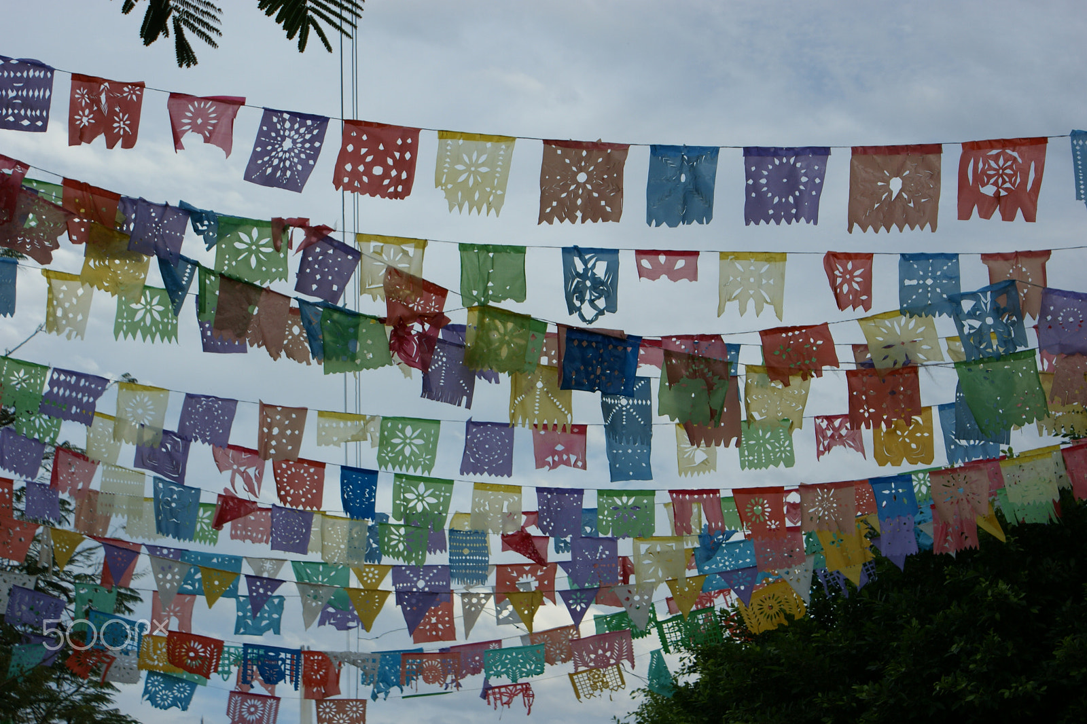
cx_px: 544
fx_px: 2490
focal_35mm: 82
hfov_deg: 24.6
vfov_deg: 16.5
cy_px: 362
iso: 100
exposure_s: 1/160
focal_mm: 55
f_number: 8
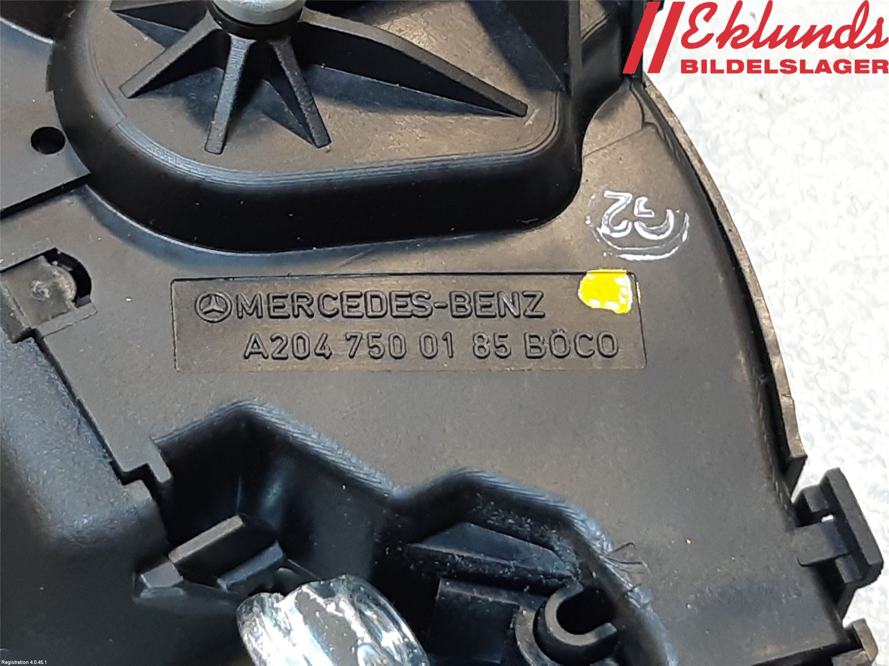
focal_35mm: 26
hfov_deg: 67.3
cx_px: 444
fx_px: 668
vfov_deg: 53.1
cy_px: 333
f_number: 1.7
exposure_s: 1/50
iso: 100
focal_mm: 3.93
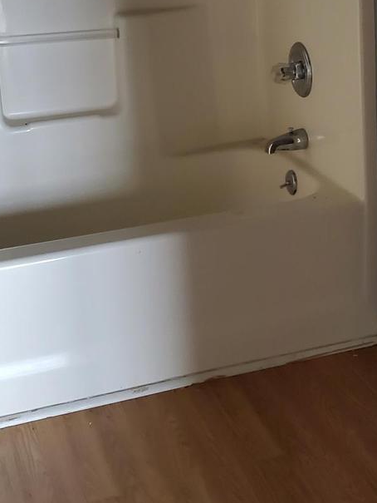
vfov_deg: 28.7
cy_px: 96
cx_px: 266
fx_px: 958
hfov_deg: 22.1
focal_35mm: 66
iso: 320
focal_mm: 4.3
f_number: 1.5
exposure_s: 1/40
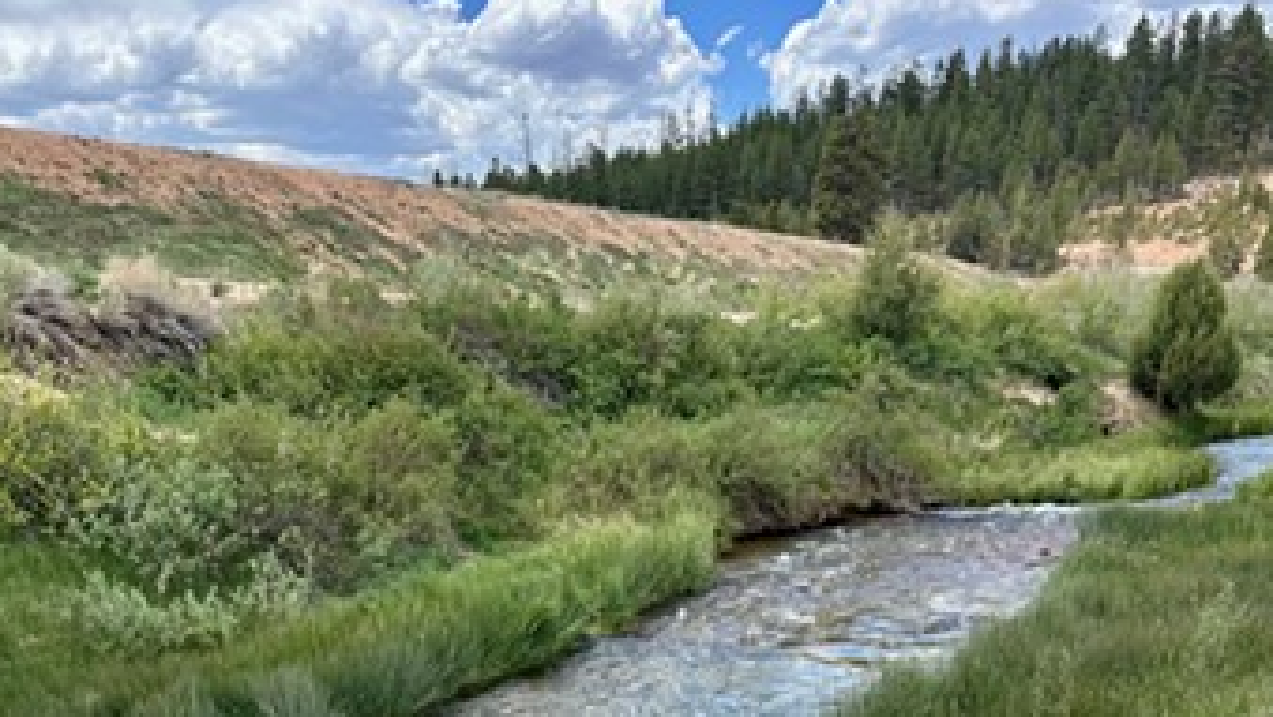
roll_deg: +2.2
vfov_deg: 27.8
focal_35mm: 37
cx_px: 653
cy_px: 875
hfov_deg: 54.0
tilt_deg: -21.8
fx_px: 1249
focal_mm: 6.9
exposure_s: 1/1779
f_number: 1.8
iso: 80
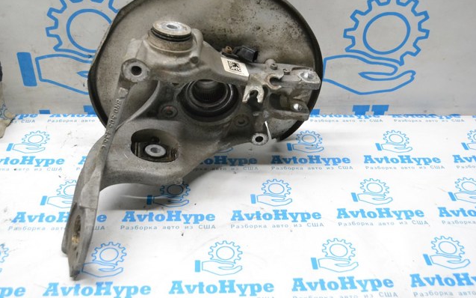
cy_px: 140
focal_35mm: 43
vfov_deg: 29.8
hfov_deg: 46.2
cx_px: 238
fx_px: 558
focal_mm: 28
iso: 3200
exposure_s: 1/320
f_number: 4.5
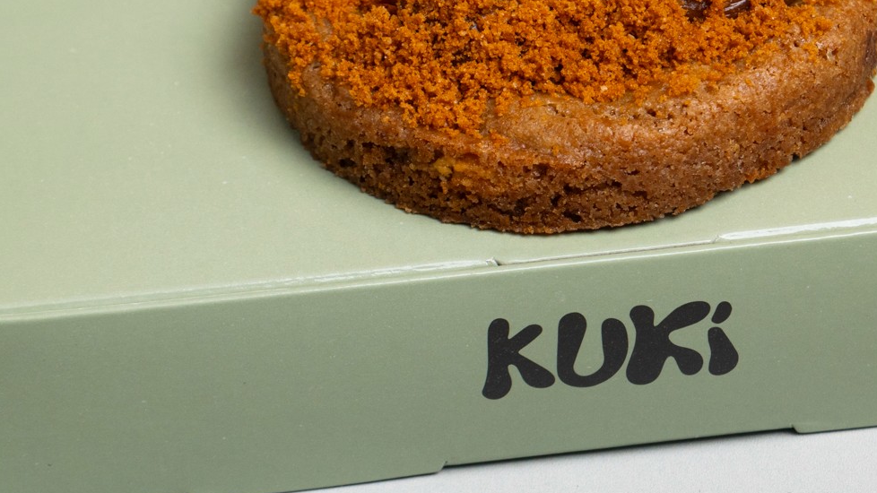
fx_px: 4999
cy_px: 155
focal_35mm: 215
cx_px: 572
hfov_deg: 10.0
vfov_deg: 5.6
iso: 800
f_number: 8
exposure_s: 1/200
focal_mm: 98
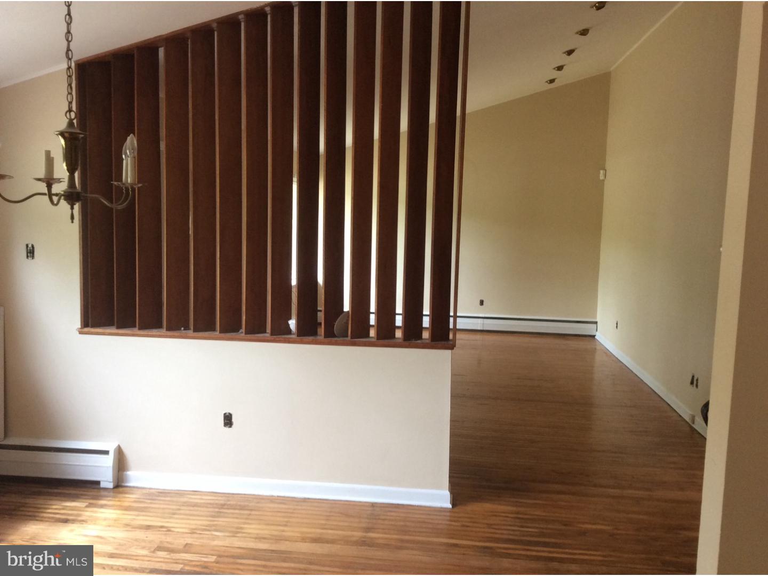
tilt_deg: -7.2
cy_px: 288
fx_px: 710
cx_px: 384
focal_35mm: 32
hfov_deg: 56.8
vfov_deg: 44.2
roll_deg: -0.1
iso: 80
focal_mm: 3.3
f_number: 2.4
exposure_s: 1/24
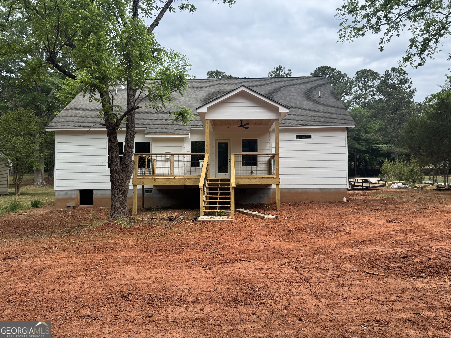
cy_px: 169
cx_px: 226
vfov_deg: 56.8
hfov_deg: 71.6
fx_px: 313
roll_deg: +0.6
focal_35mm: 24
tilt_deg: +3.0
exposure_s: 1/2331
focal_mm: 6.76
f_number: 1.78
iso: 80
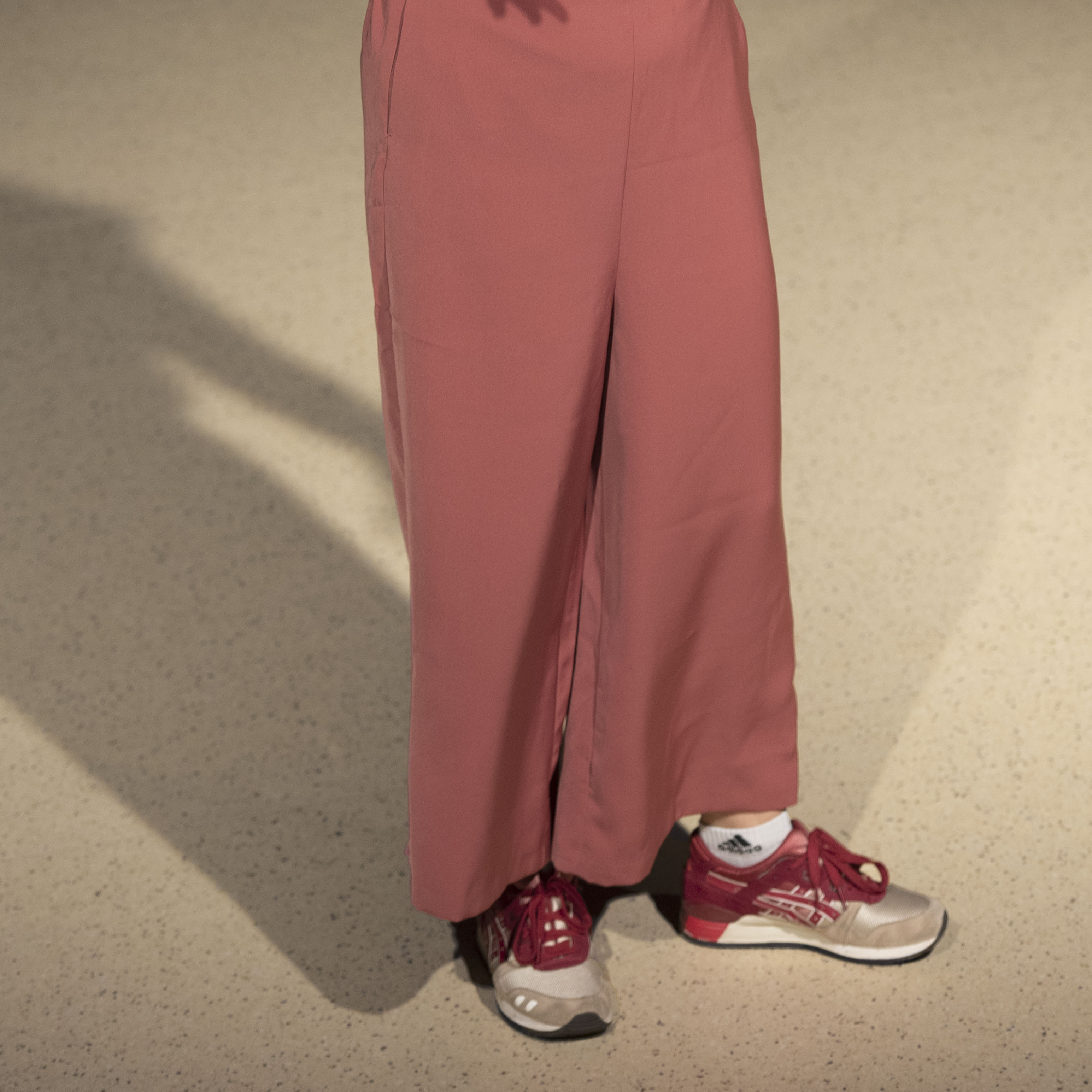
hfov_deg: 9.1
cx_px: 636
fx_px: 6853
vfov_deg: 9.1
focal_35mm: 192
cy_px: 83
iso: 800
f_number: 3.5
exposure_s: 1/200
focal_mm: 116
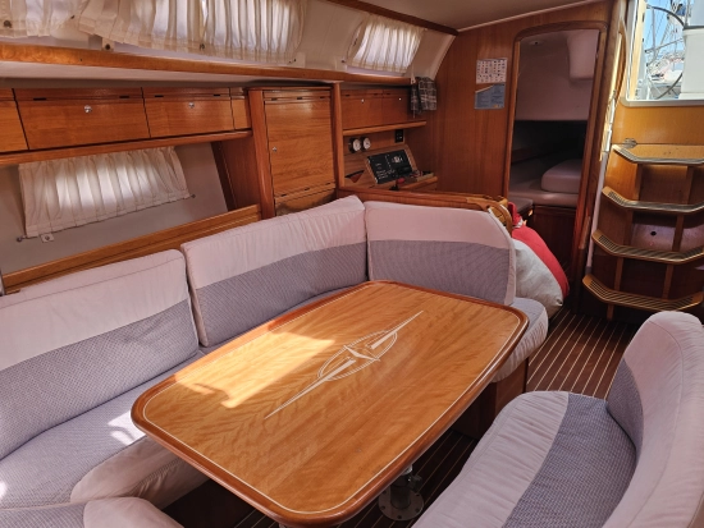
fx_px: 468
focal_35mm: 23
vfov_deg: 58.9
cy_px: 264
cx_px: 352
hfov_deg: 73.9
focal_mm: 6.3
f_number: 1.7
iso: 32
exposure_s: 1/180
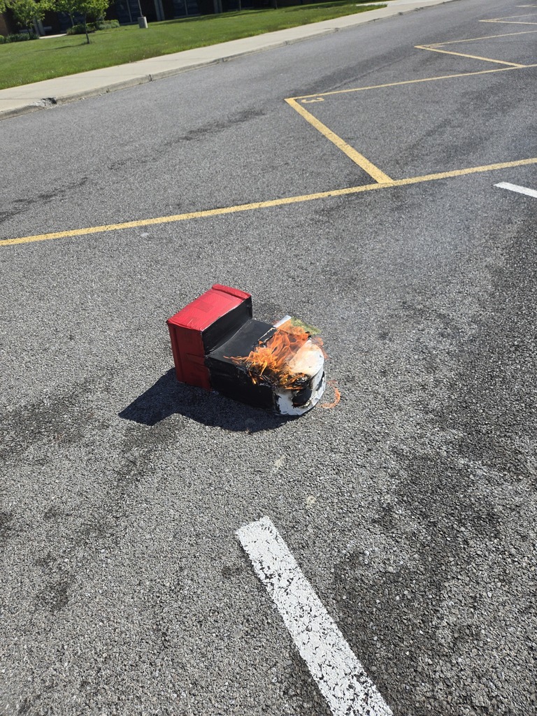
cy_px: 358
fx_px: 476
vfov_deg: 73.9
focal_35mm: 23
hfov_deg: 58.9
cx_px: 268
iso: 25
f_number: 1.8
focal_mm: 5.4
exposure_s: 1/2128
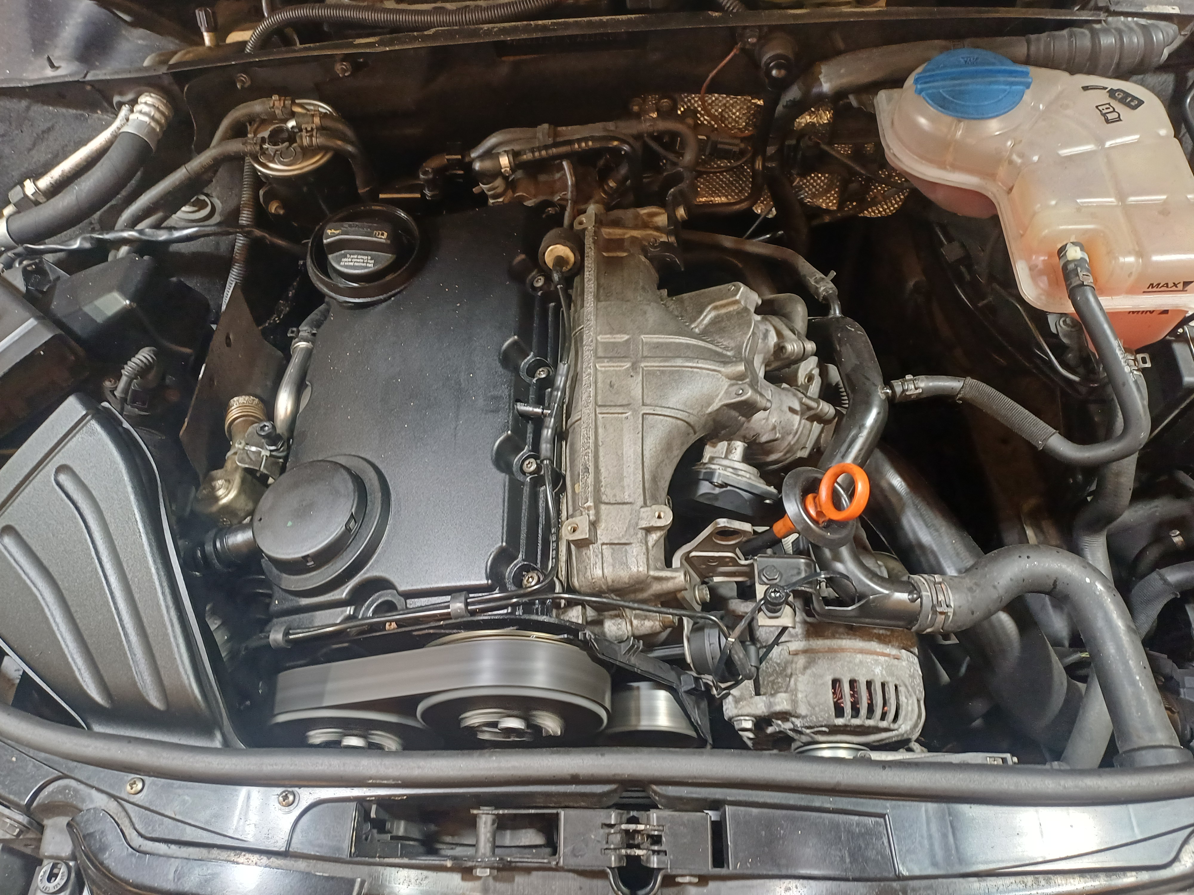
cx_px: 597
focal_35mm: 25
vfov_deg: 54.9
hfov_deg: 69.4
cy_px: 448
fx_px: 862
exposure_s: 1/40
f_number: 1.8
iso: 320
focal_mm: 4.65
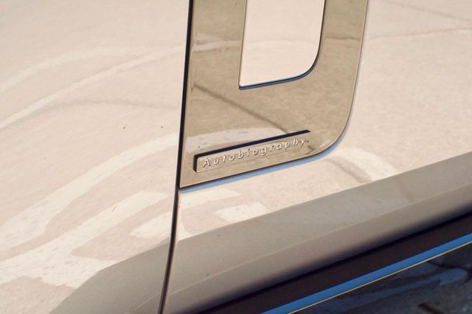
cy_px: 157
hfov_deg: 27.0
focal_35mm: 75
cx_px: 236
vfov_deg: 18.1
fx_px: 982
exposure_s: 1/500
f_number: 11
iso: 2000
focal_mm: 50
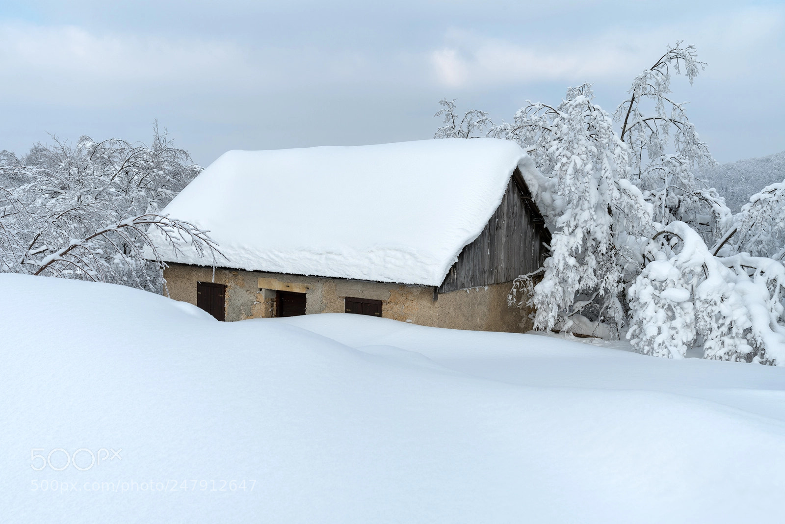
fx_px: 763
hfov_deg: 54.4
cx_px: 392
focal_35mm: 35
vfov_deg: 37.9
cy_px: 262
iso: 100
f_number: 11
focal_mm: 35
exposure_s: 1/200
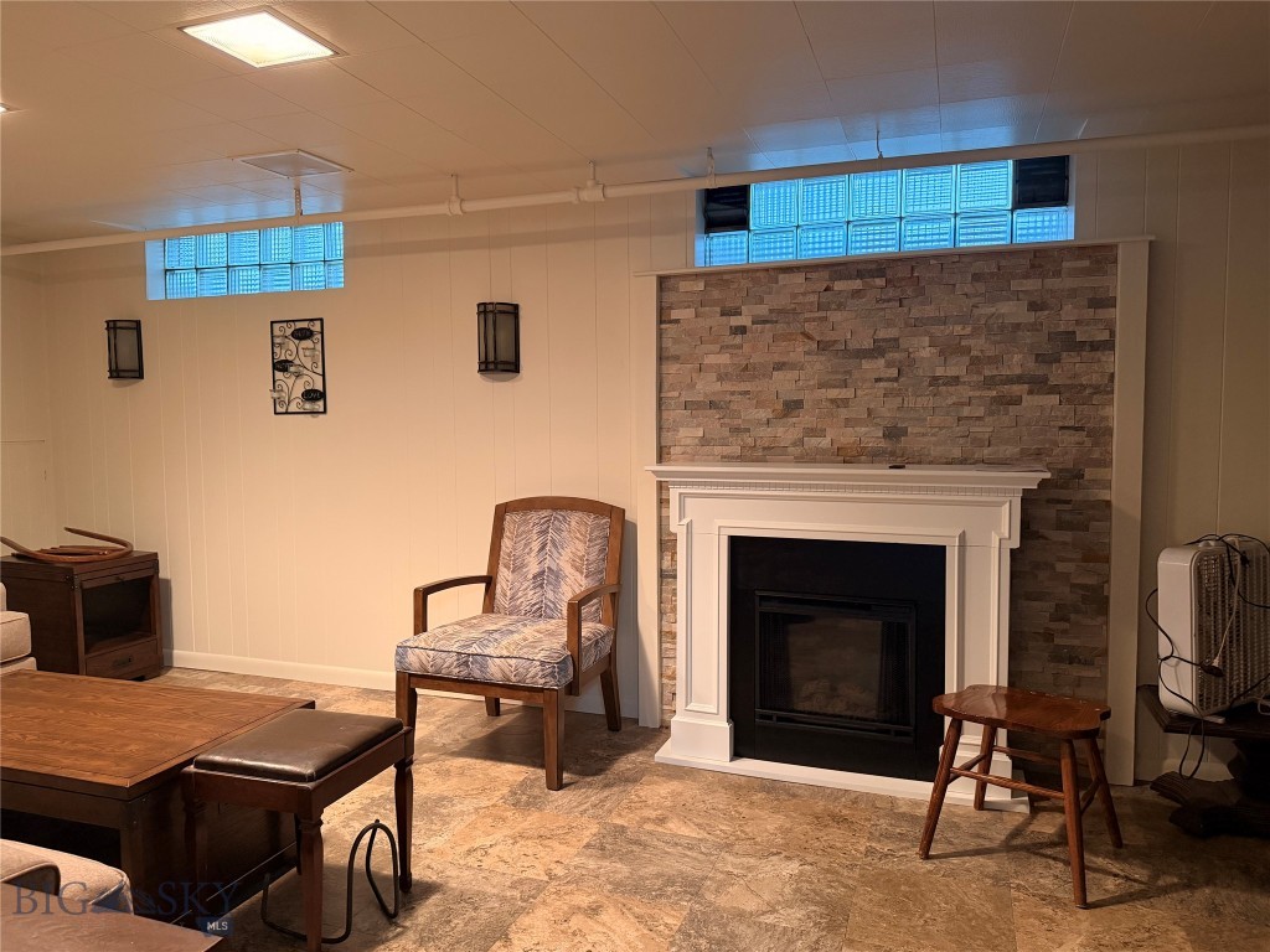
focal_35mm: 24
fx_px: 881
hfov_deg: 71.6
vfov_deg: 56.8
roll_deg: +0.7
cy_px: 476
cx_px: 635
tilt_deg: -3.4
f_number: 1.78
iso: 400
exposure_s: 1/60
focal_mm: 6.76
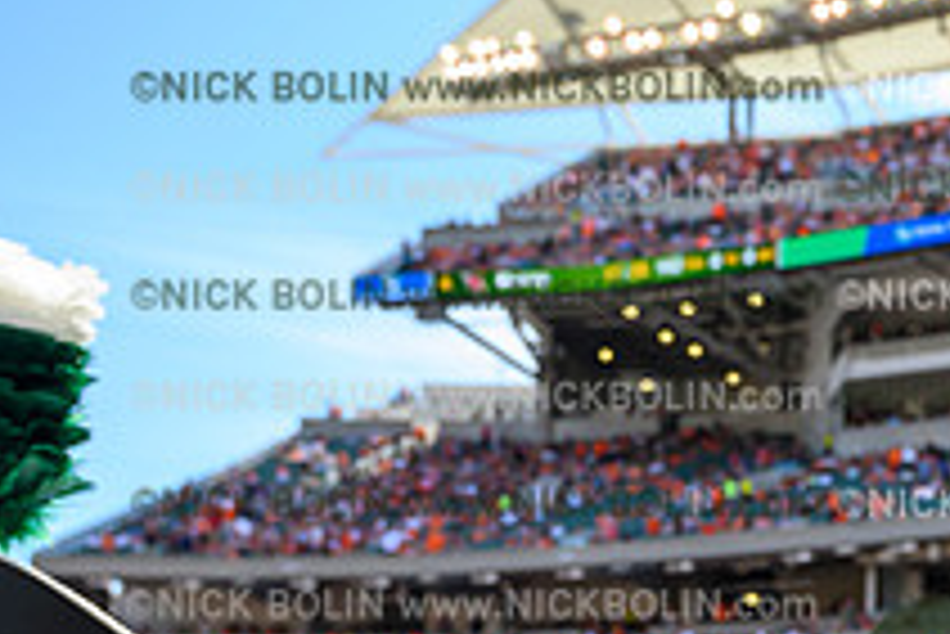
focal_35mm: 66
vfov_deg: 19.2
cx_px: 1180
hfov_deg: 26.6
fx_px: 1743
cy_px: 814
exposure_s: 1/200
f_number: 5.6
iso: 100
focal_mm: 24
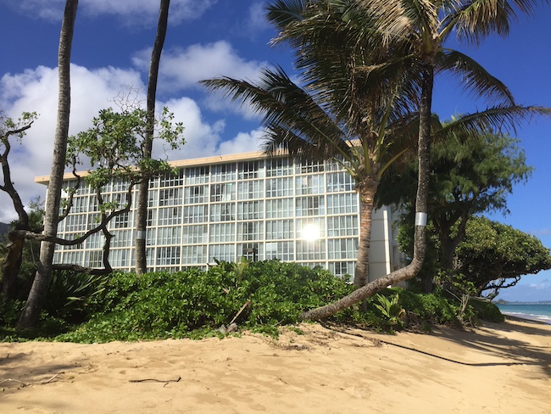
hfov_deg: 61.6
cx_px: 276
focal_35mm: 29
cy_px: 207
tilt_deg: +10.6
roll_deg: -0.7
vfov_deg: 48.3
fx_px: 462
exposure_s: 1/2825
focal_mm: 4.15
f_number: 2.2
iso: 32
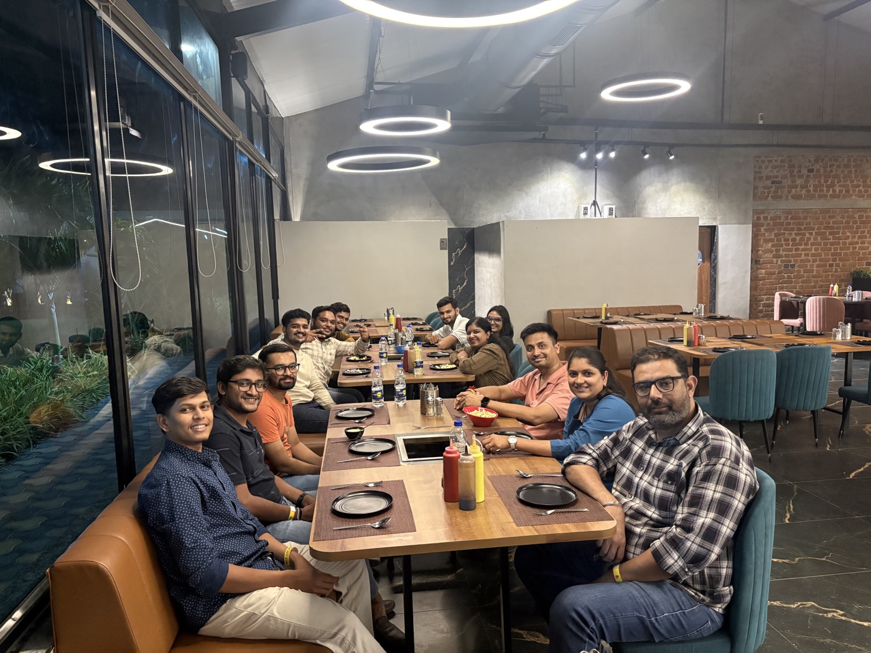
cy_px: 326
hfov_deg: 67.3
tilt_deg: -5.9
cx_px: 436
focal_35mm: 26
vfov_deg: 53.1
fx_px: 654
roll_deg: +1.6
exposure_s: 1/33
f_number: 1.6
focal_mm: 5.96
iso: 500
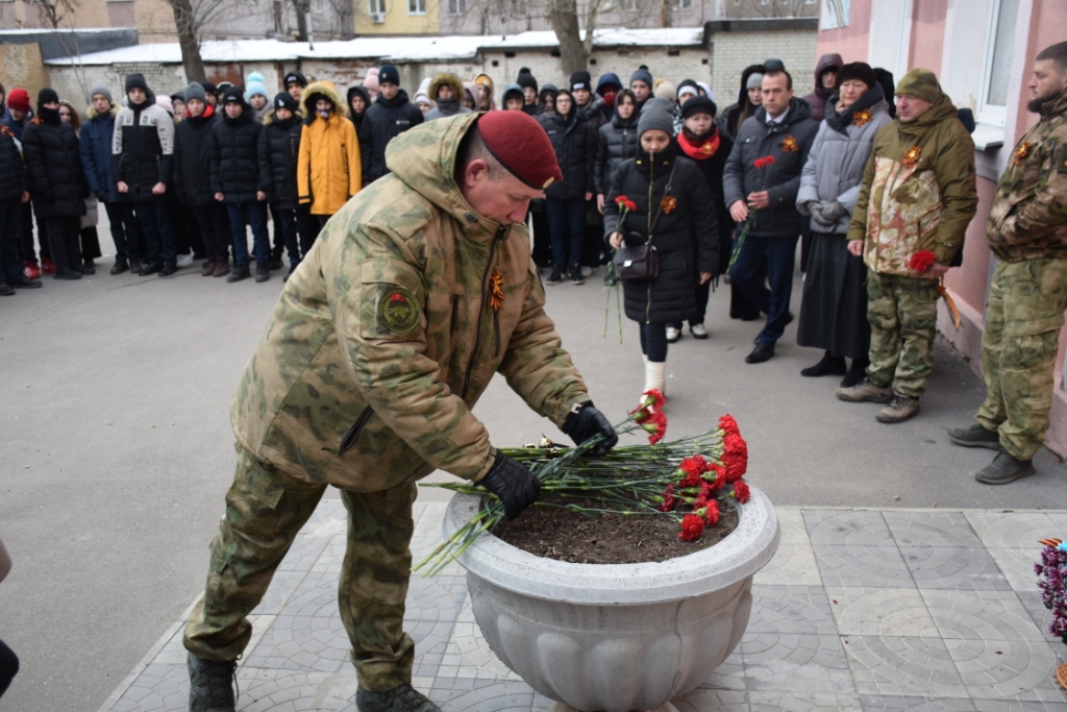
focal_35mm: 33
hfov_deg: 57.2
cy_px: 356
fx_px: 978
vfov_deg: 40.0
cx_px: 534
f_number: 4.5
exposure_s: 1/80
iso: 400
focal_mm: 22
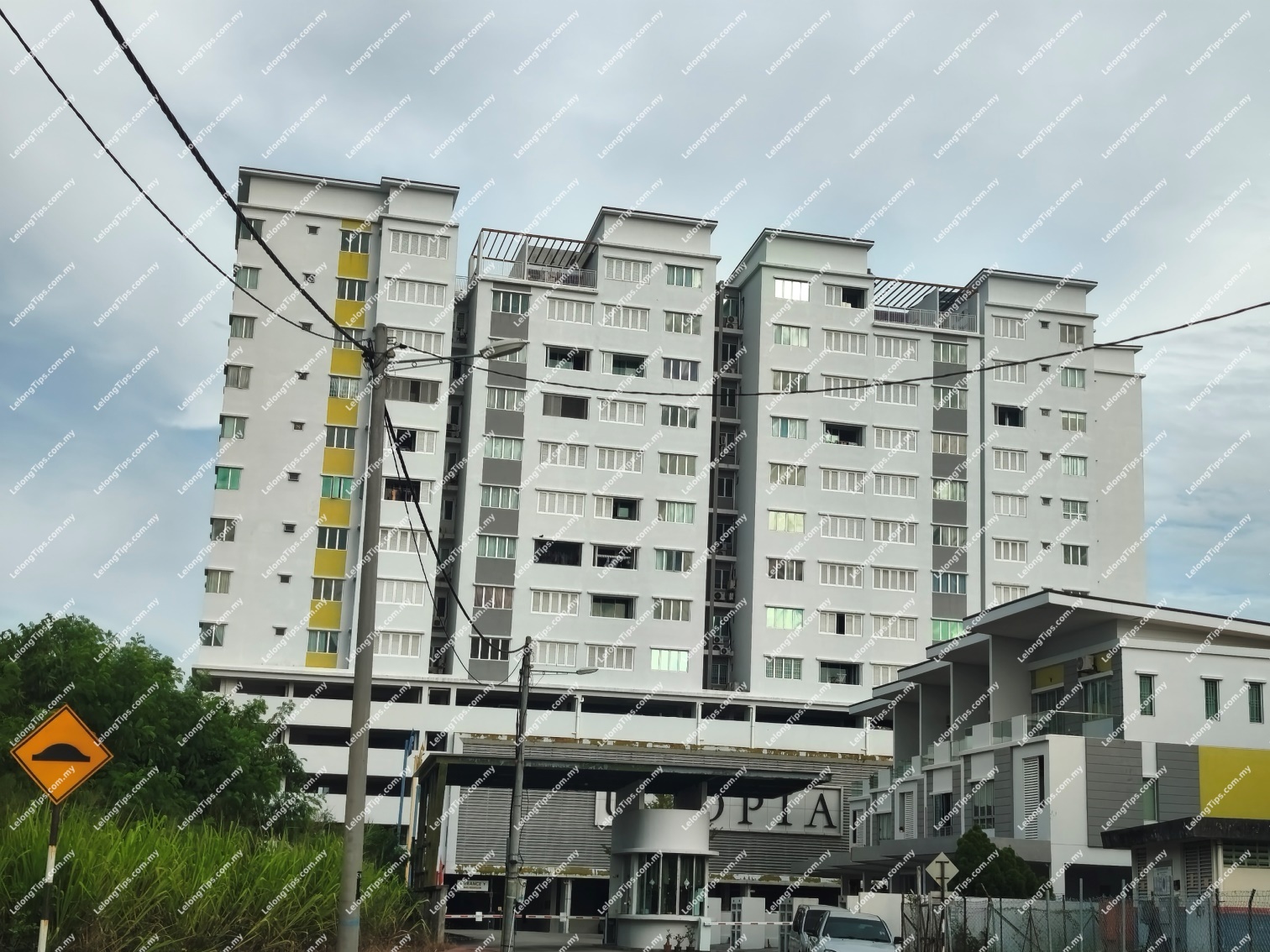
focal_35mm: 46
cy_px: 476
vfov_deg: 31.5
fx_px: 1688
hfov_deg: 41.2
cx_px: 635
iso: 50
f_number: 1.7
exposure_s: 1/233
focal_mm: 6.06
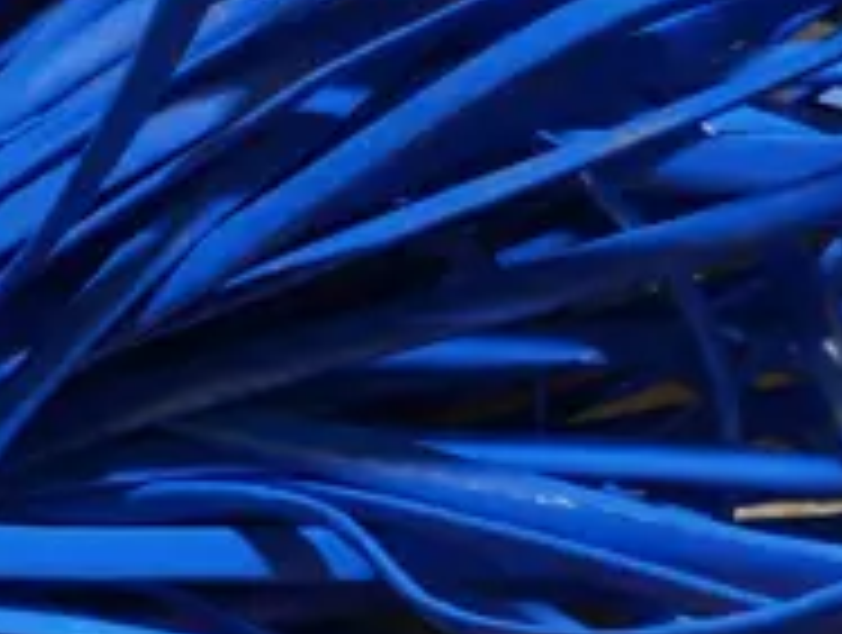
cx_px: 279
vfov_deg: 8.0
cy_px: 1374
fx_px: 4265
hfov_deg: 11.3
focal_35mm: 175
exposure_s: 1/80
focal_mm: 16
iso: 200
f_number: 3.6
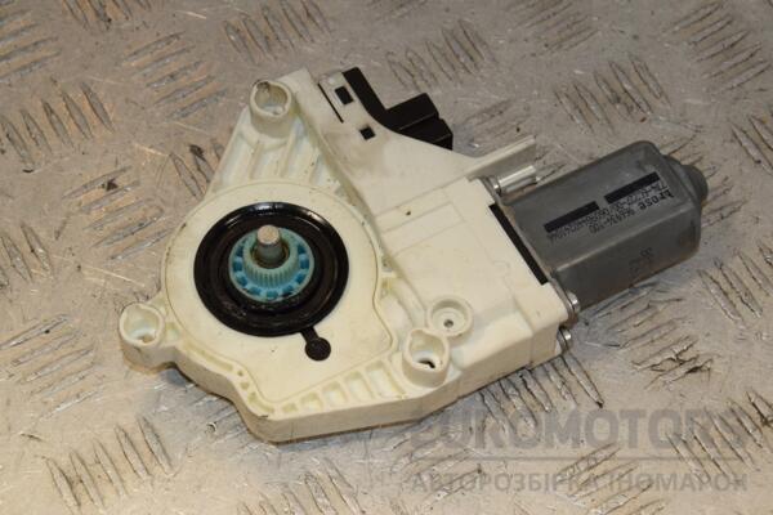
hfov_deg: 21.9
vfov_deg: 14.7
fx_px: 1997
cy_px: 258
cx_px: 386
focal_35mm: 93
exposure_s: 1/200
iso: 800
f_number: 10
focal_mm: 62
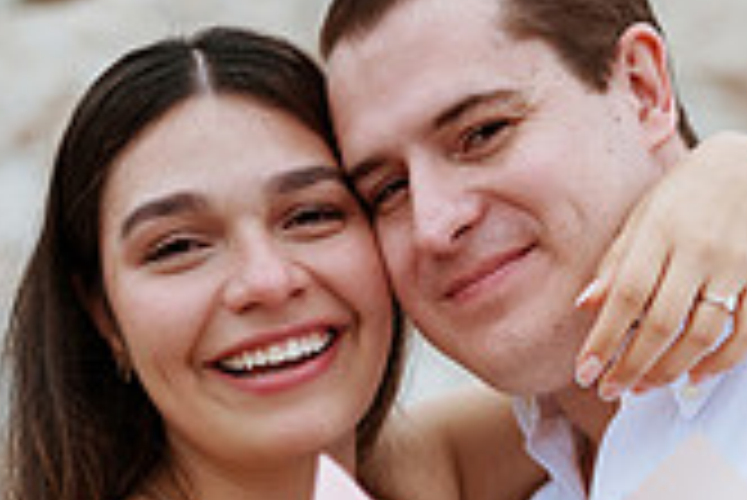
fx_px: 2534
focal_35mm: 122
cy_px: 606
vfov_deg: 11.0
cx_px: 540
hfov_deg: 16.7
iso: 100
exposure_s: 1/320
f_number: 1.8
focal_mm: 35
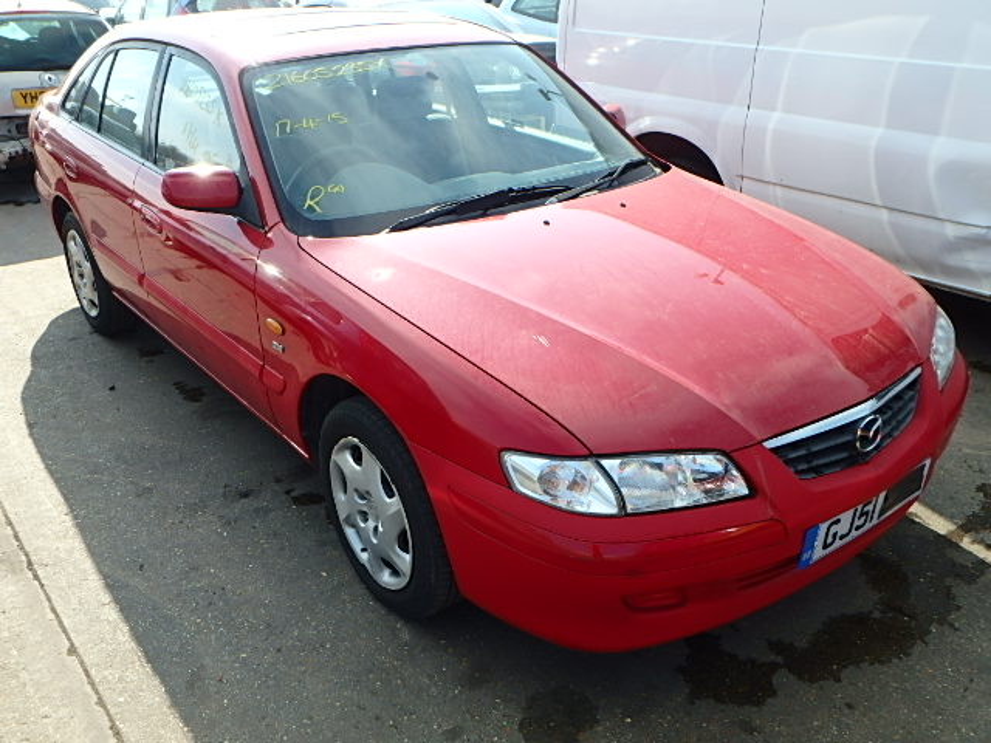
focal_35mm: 31
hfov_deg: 58.4
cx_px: 496
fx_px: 887
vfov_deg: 45.4
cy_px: 372
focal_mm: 5.6
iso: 125
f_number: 4.7
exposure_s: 1/320
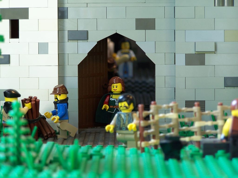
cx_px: 119
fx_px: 1162
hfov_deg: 11.7
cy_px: 89
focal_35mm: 169
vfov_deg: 8.8
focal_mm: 28
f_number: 3.2
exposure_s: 1/6
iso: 80
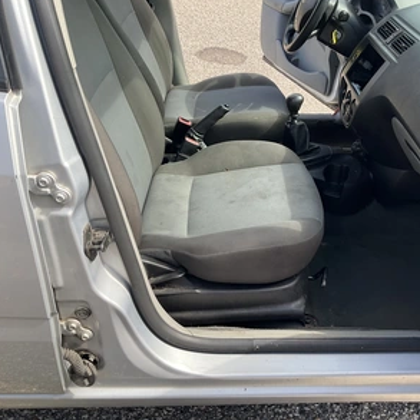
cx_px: 282
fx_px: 480
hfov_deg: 46.4
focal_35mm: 35
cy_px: 208
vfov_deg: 47.2
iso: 20
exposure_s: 1/233
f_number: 1.8
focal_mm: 3
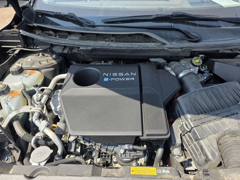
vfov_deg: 58.9
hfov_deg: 73.9
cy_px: 90
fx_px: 159
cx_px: 120
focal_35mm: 23
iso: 80
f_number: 1.7
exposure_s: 1/1433
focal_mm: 6.3
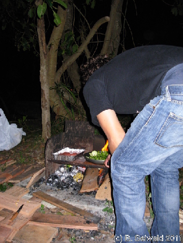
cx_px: 92
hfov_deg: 37.7
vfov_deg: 49.0
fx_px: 268
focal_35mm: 38
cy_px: 122
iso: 218
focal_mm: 6.3
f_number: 2.9
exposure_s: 1/87.9
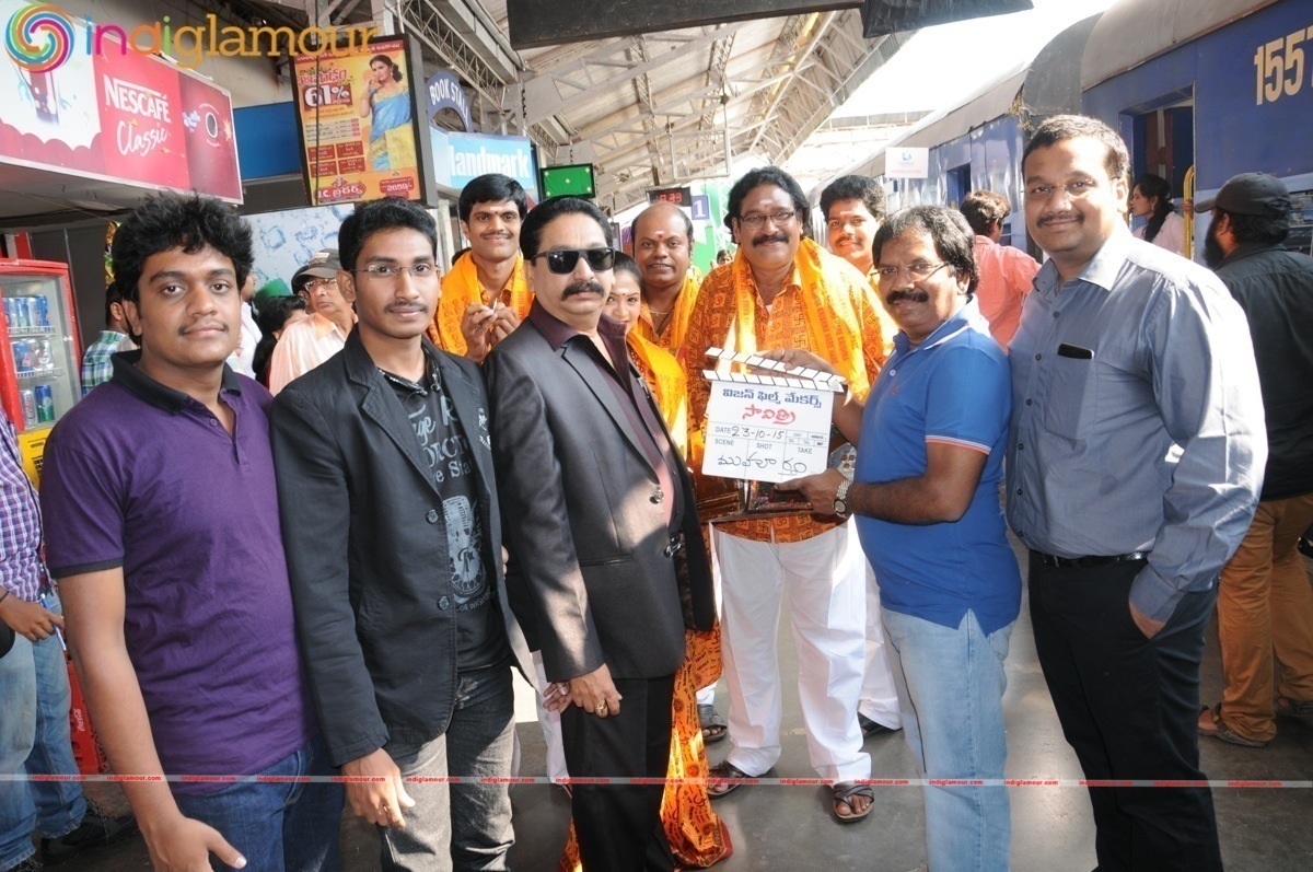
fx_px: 984
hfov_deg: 67.4
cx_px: 656
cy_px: 436
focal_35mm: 27
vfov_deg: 47.8
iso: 320
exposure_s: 1/100
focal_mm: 18
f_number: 5.6
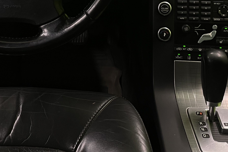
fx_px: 386
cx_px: 104
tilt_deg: -23.7
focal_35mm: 61
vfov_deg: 21.3
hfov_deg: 32.9
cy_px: -10
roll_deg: -0.9
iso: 160
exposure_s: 1/50
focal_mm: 4.2
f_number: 1.6
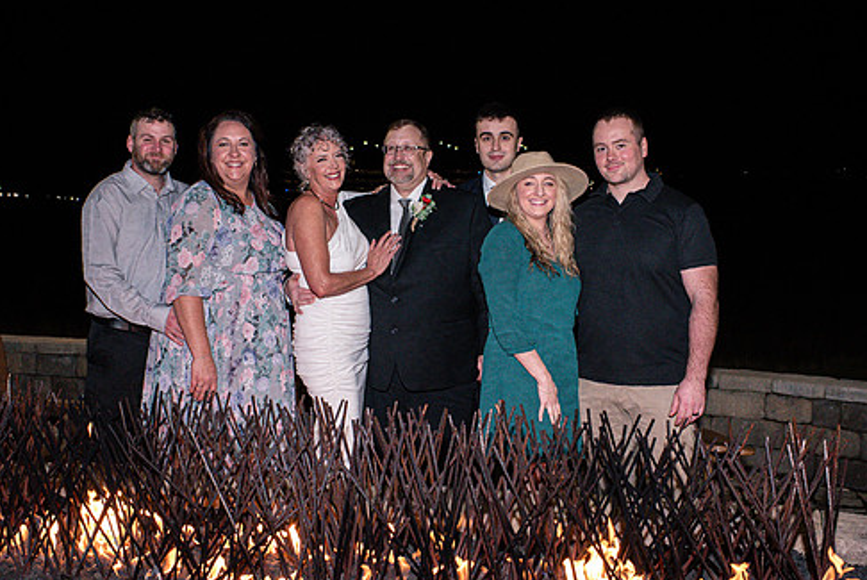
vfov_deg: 31.3
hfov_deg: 45.4
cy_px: 287
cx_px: 426
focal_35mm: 43
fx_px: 1036
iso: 2500
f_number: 5.6
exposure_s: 1/200
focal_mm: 35
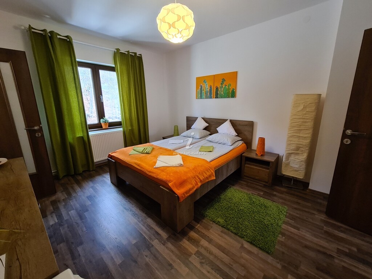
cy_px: 140
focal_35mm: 13
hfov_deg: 106.2
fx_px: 140
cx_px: 186
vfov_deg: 89.9
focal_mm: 2.22
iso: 320
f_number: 2.2
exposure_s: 1/33
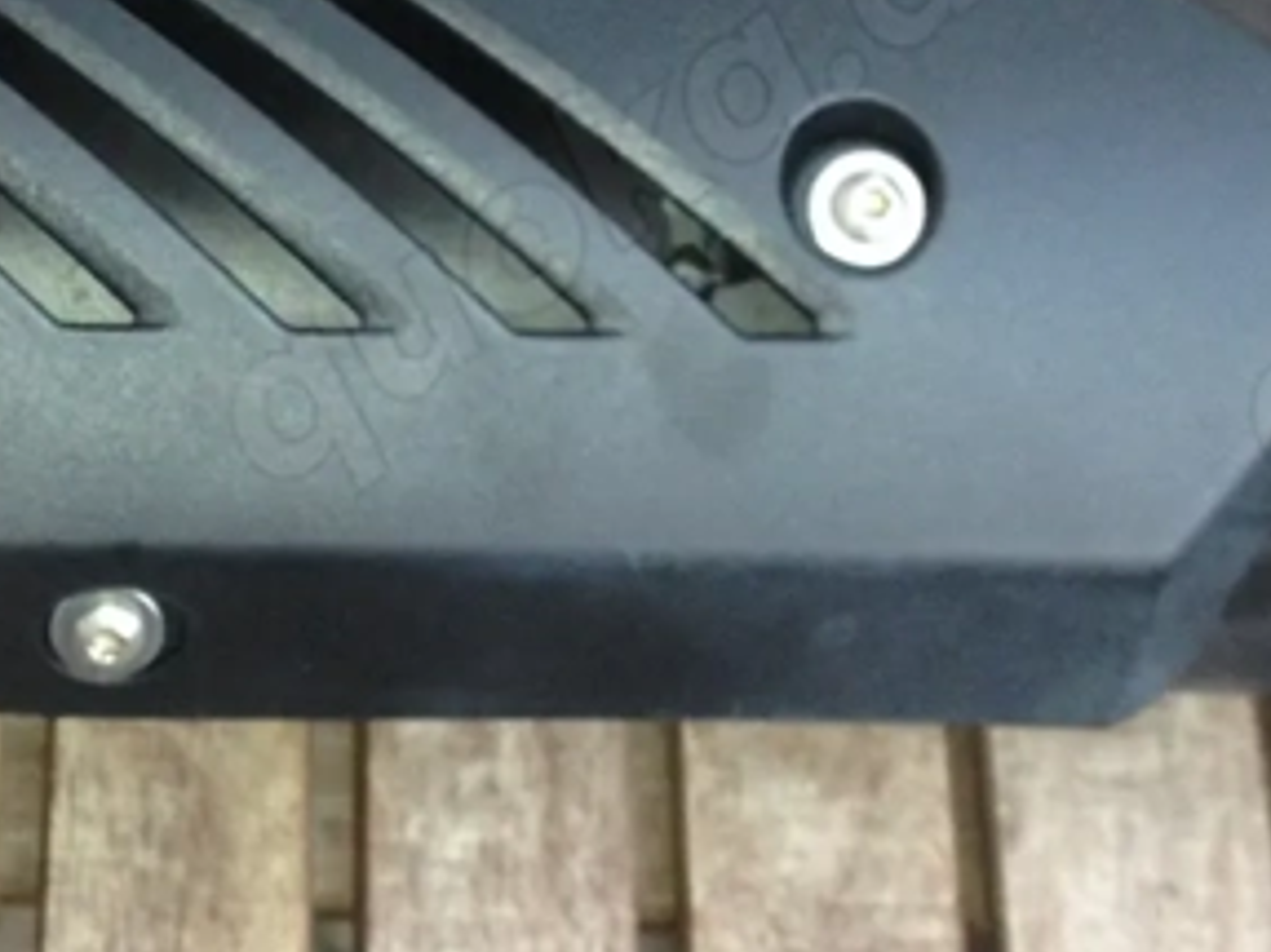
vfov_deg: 12.1
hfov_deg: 16.0
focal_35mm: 122
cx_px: 164
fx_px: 4478
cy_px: 213
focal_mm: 4.28
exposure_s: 1/20
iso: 80
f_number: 2.4
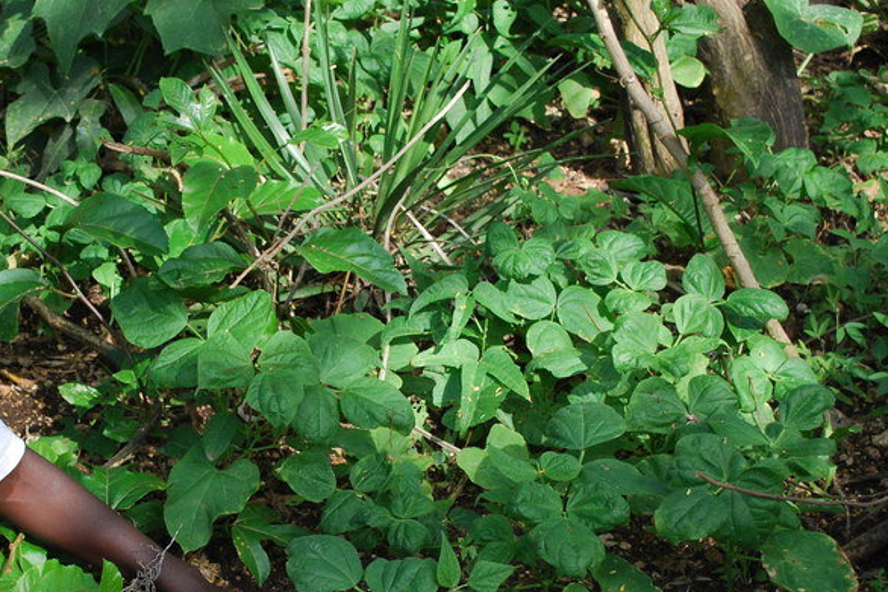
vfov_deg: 16.2
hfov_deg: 24.0
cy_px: 403
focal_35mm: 84
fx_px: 2072
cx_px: 270
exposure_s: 1/500
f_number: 4.8
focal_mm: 32
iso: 360
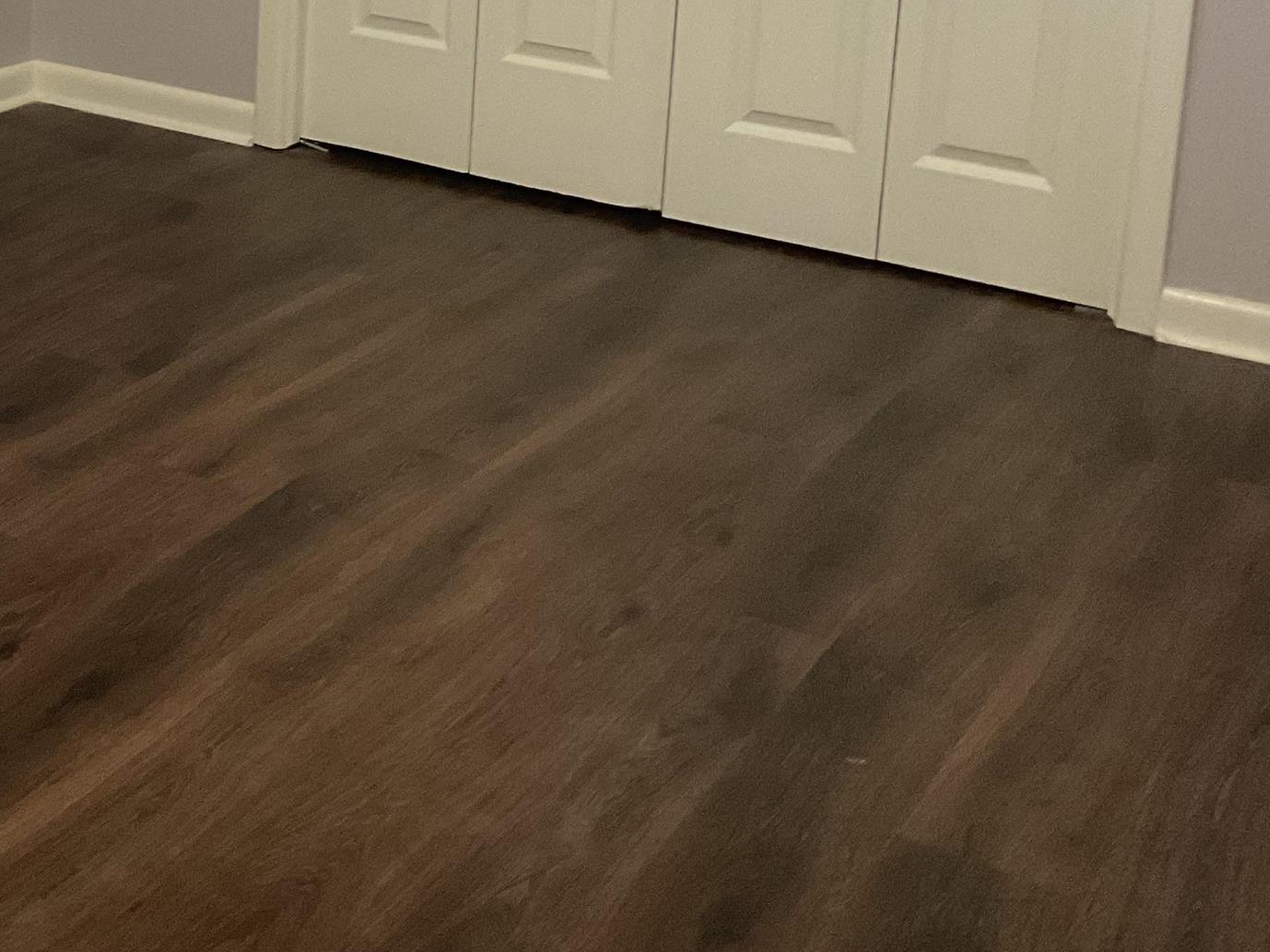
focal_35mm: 65
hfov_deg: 27.6
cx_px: -75
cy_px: -75
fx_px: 2385
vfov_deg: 21.5
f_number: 1.8
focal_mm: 3
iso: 125
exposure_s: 1/60
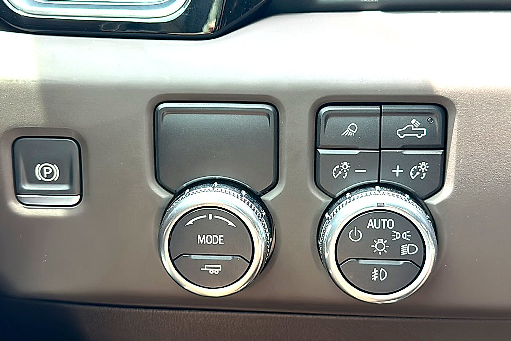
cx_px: 255
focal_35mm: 37
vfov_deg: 35.9
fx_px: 525
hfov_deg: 51.9
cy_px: 158
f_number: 1.78
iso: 64
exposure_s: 1/76
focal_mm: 6.86
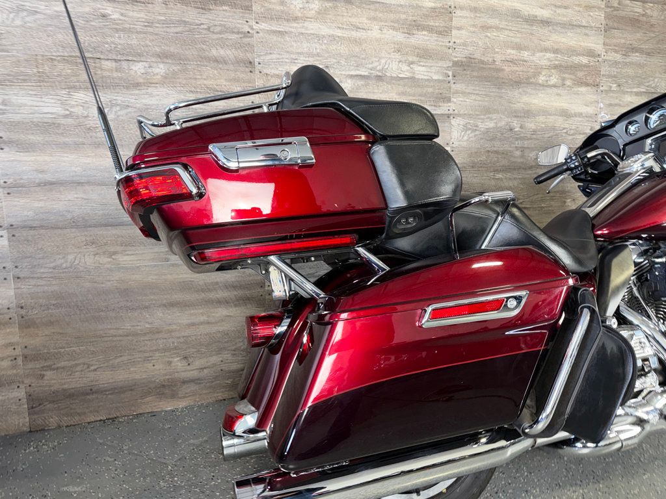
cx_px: 333
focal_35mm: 24
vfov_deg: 56.8
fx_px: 462
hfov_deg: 71.6
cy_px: 250
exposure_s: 1/19
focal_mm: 6.76
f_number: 1.78
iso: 64
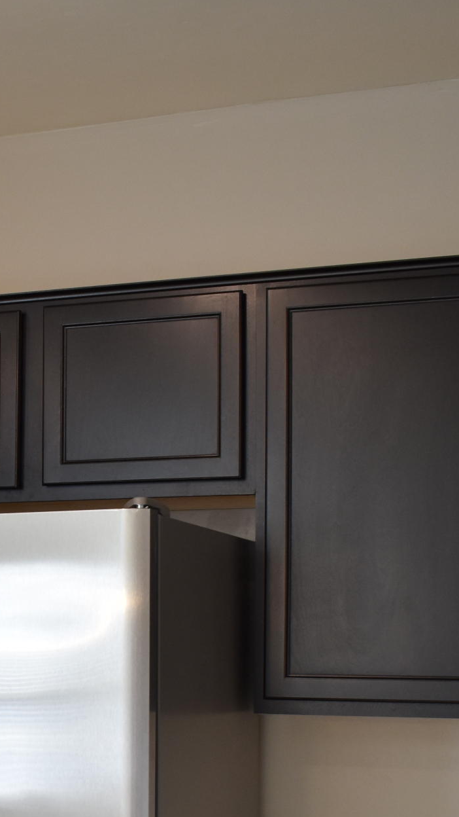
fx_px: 1471
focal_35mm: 68
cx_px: -106
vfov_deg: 30.4
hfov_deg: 16.9
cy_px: 636
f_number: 4
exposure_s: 1/60
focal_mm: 18
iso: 400
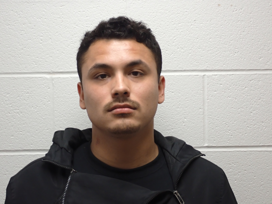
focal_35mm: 62
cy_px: 102
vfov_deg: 23.7
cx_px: 136
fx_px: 487
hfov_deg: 31.2
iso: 400
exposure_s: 1/30
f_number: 3.6
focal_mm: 11.09
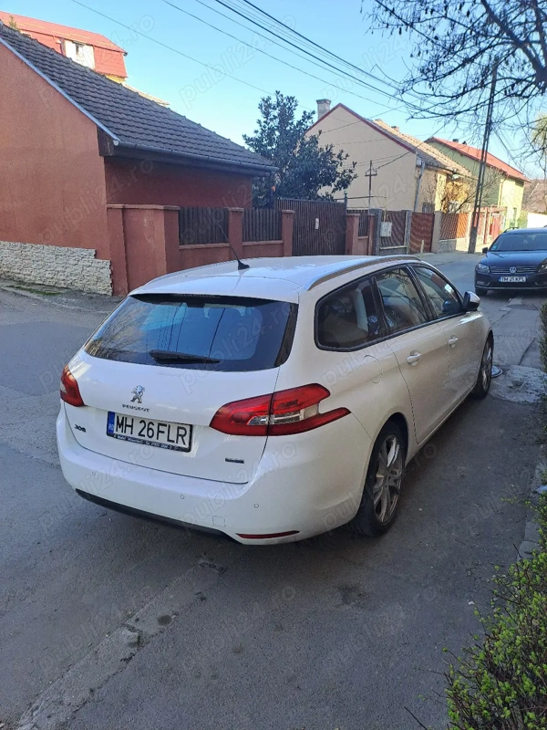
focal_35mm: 25
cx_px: 274
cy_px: 365
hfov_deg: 54.9
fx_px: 527
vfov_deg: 69.4
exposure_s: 1/370
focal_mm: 4.65
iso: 32
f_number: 1.8
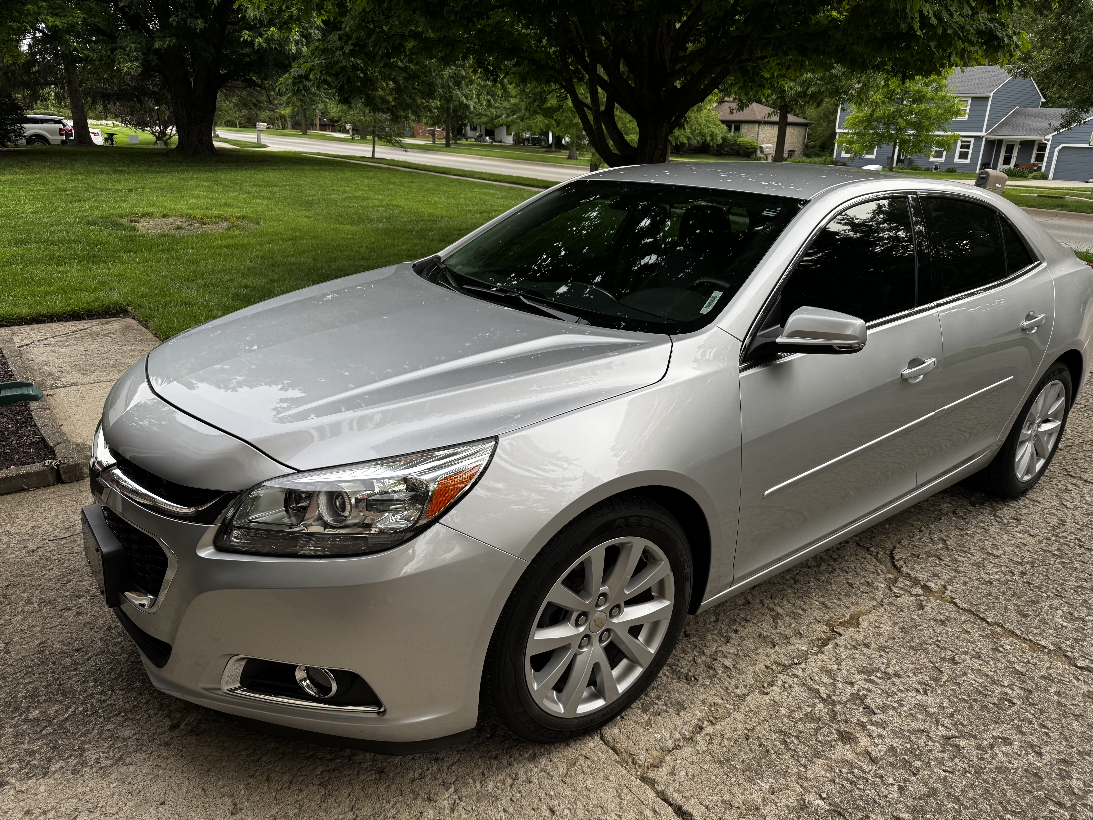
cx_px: 546
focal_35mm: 24
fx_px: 758
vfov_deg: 56.8
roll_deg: -1.7
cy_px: 410
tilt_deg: -19.4
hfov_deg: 71.6
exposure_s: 1/338
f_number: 1.78
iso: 80
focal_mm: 6.76
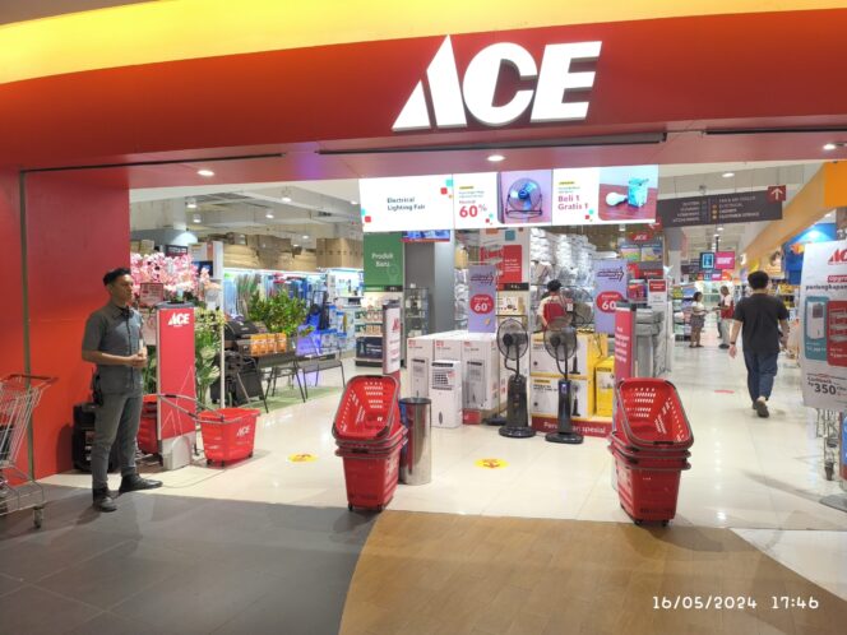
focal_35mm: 23
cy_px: 318
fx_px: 563
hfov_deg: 73.9
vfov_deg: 58.9
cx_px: 424
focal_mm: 6.14
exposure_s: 1/99.9
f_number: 1.65
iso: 800
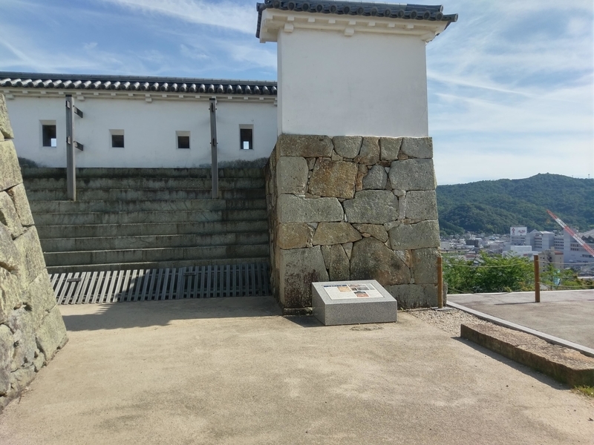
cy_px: 222
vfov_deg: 53.1
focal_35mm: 26
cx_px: 297
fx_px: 446
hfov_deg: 67.3
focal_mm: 4.58
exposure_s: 1/2526
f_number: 1.8
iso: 100
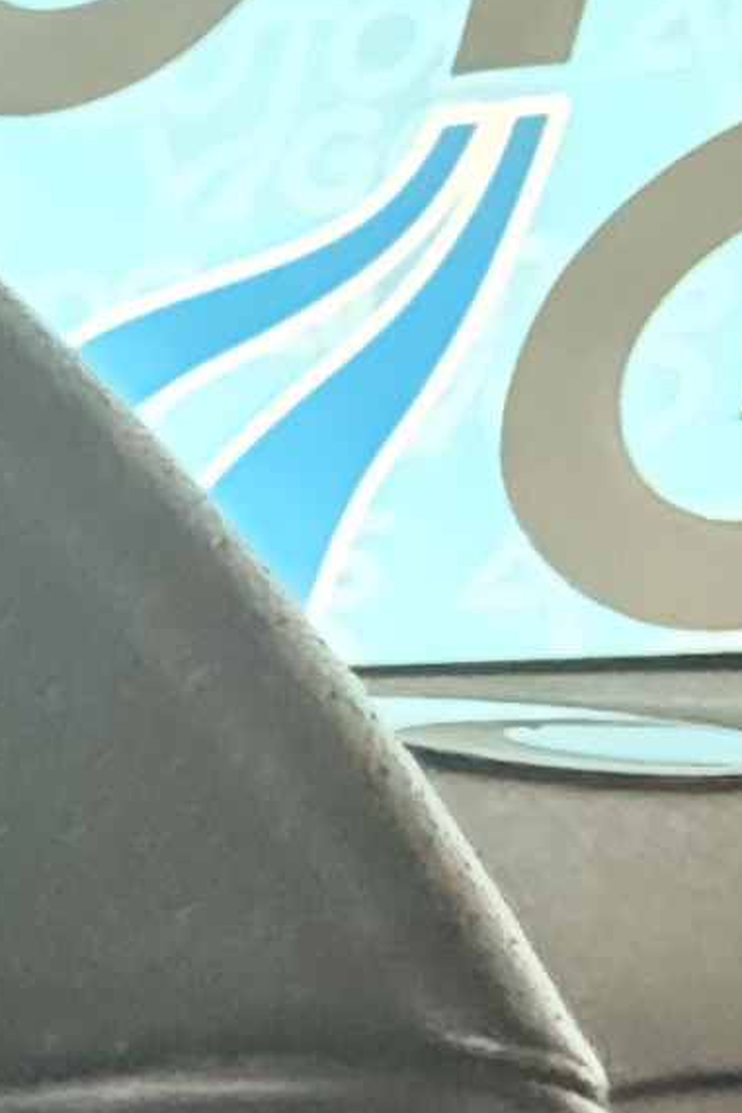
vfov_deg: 15.8
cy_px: 2191
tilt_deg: -24.3
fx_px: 3184
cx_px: -1980
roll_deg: +1.4
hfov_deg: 8.7
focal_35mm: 103
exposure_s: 1/30
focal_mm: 2.22
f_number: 2.2
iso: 1600
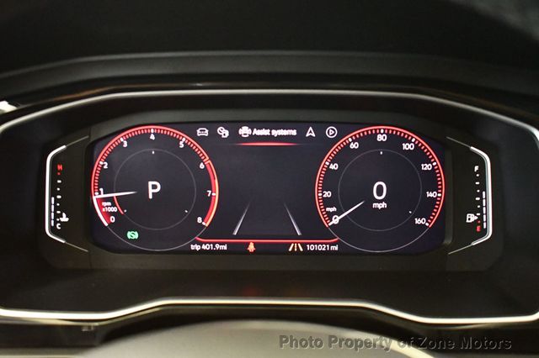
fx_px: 554
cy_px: 179
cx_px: 270
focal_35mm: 37
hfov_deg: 51.9
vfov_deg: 35.9
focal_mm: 25
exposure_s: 1/60
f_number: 4
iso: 10000
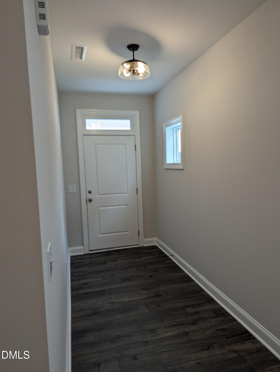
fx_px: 258
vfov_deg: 71.5
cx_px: 140
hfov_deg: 56.9
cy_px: 186
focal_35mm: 24
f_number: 1.85
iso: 100
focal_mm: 6.81
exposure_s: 1/120
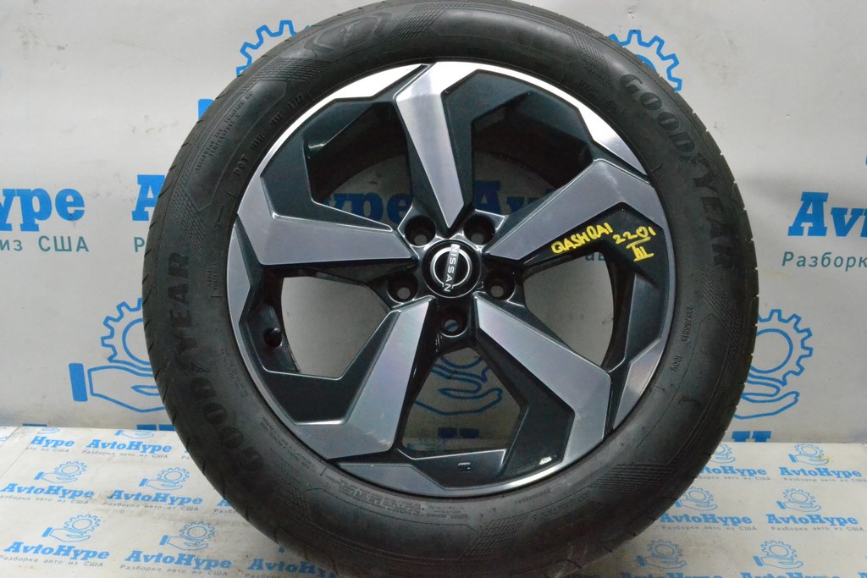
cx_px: 434
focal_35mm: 33
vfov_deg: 40.0
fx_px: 795
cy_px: 289
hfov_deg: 57.2
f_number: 18
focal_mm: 22
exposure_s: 1/50
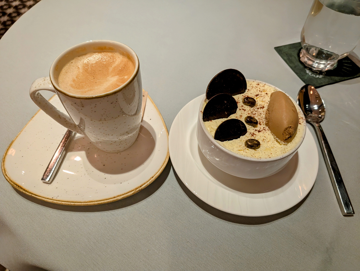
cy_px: 136
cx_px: 180
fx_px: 250
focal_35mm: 24
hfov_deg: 71.5
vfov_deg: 56.9
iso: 318
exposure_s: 1/30
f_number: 1.68
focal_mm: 6.9
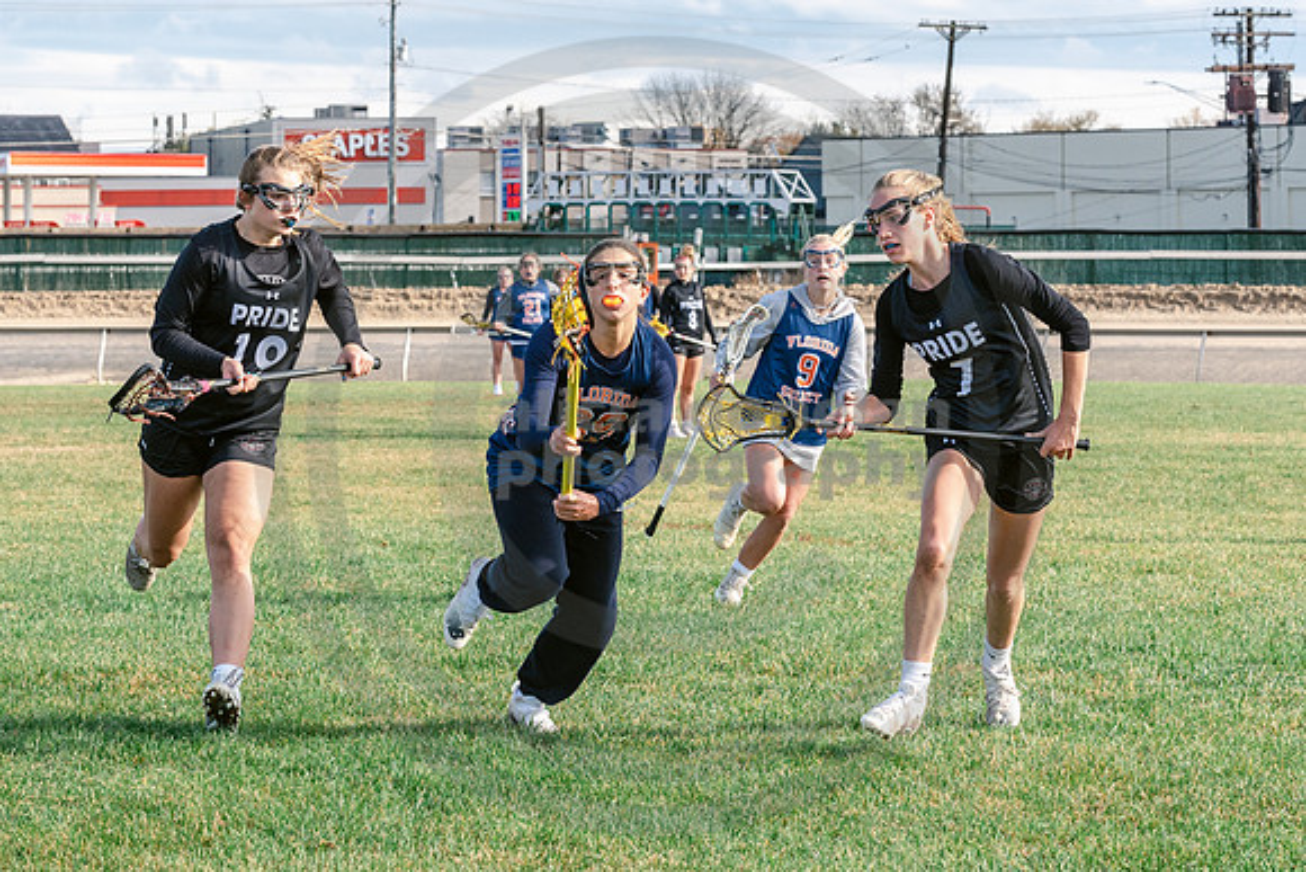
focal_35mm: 133
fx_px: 4823
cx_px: 635
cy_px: 468
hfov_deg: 15.4
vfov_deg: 10.3
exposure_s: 1/800
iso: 400
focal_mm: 86
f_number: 7.1
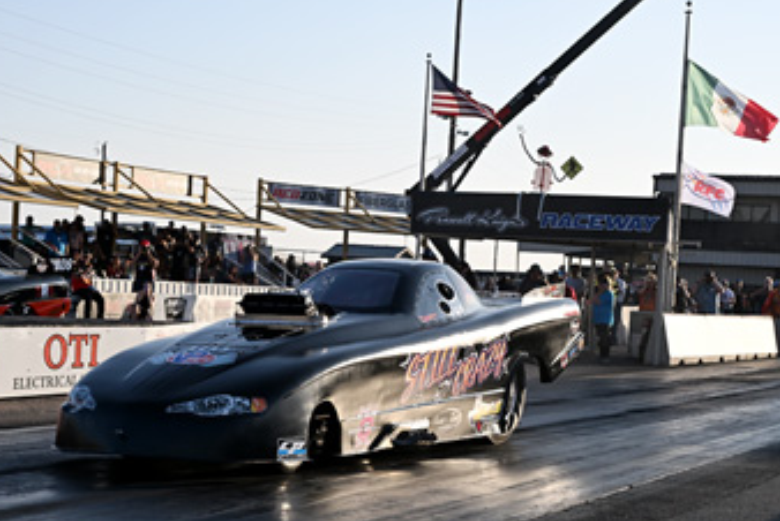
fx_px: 1540
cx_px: 378
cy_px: 332
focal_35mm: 71
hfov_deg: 28.4
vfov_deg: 19.2
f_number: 5.6
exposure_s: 1/2000
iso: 450
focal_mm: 48
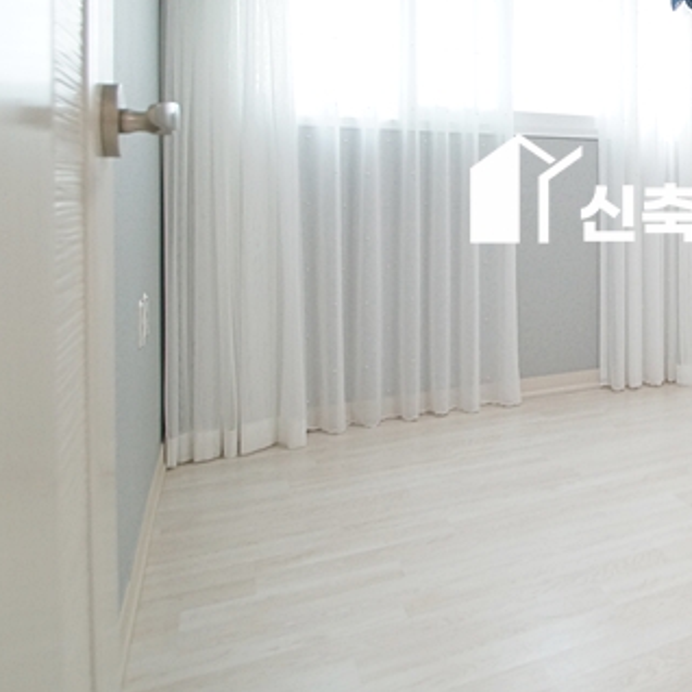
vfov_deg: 49.3
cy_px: 181
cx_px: 738
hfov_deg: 41.9
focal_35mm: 32
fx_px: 724
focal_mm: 10
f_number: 3.5
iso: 800
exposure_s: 1/125
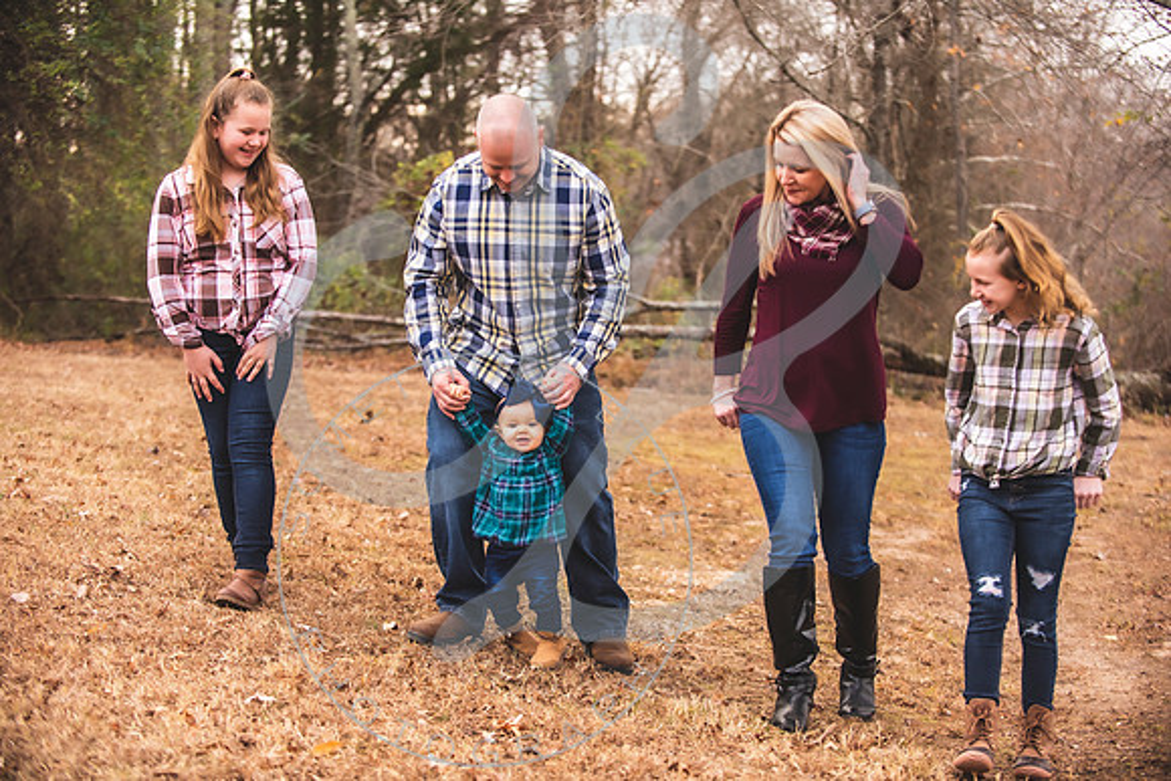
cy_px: 390
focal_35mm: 70
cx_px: 586
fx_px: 2277
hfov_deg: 28.8
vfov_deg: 19.5
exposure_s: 1/400
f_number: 4
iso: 500
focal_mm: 70
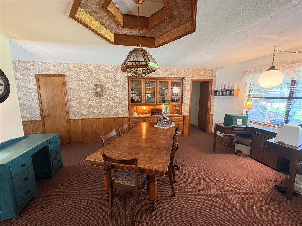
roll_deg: -0.1
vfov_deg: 85.7
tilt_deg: -8.4
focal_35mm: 14
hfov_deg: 102.1
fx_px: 122
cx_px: 151
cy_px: 113
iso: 500
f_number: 2.2
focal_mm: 2.22
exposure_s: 1/60
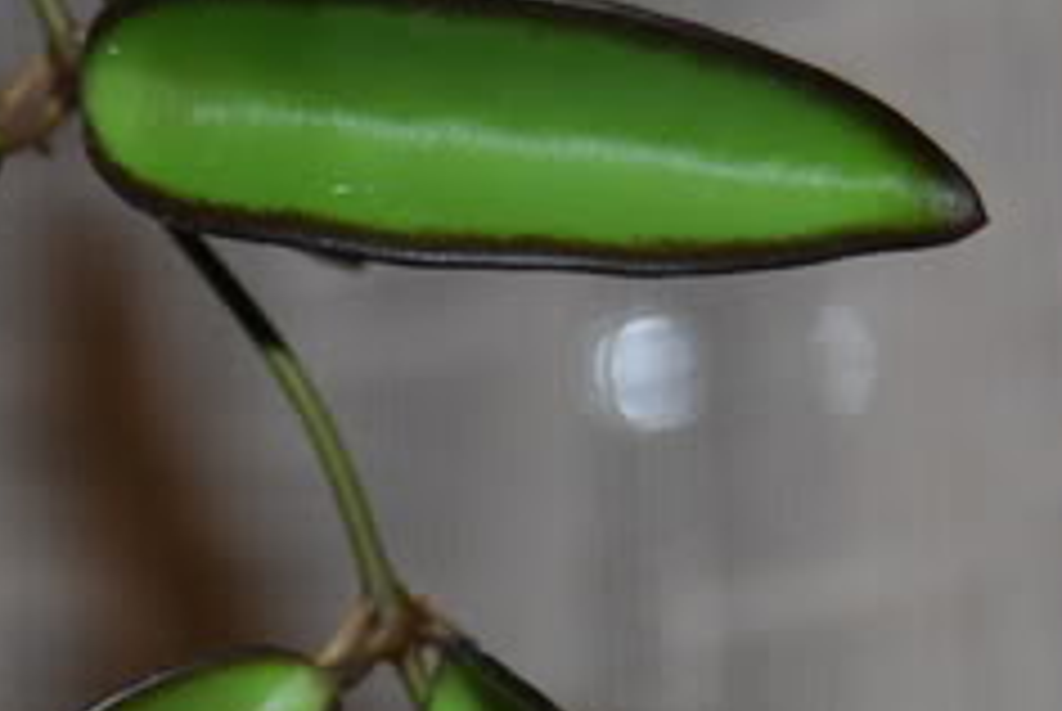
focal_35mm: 130
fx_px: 3840
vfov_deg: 10.6
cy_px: 405
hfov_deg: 15.6
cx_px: 191
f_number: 4.5
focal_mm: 32
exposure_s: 1/60
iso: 200
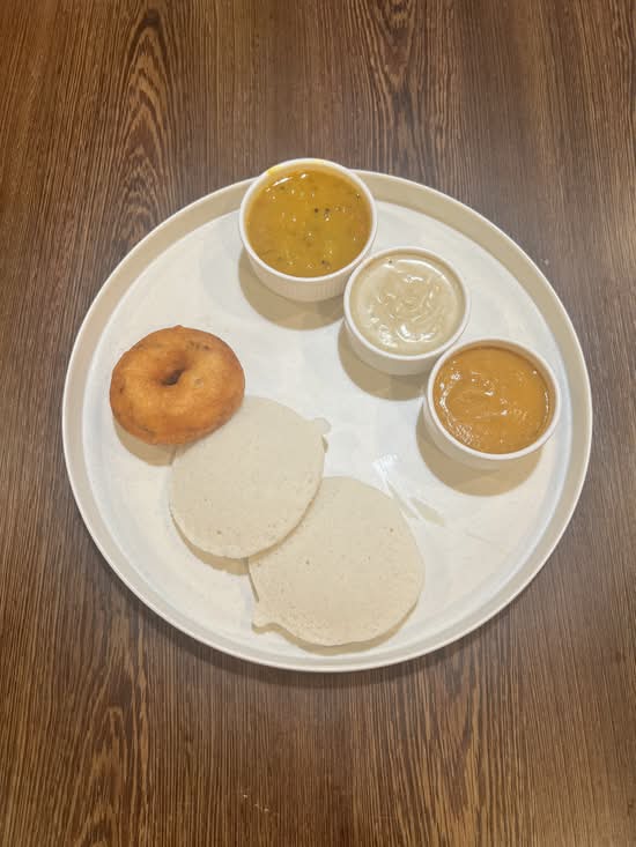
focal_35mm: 26
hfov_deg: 53.1
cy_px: 424
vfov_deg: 67.3
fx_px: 637
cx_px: 318
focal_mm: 5.7
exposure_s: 1/120
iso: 100
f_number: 1.5
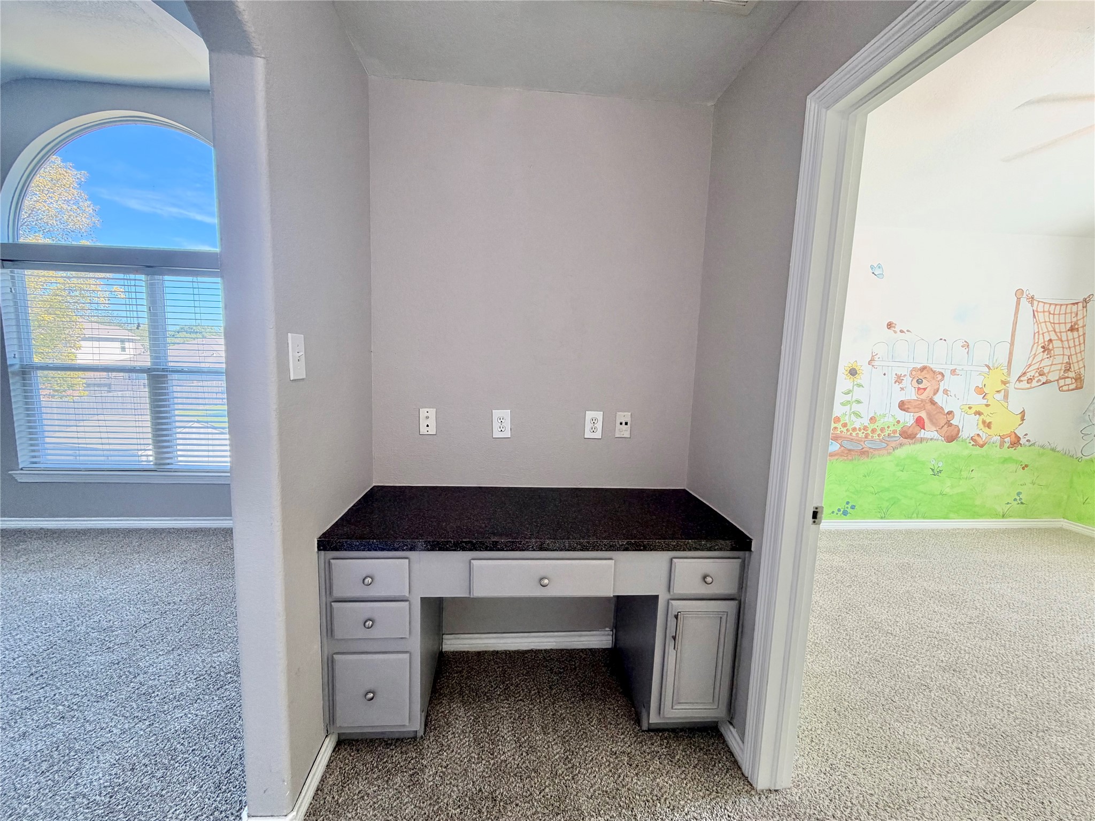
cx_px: 548
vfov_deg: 85.7
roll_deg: -1.8
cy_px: 410
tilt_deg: -6.8
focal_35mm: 14
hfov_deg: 102.1
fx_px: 443
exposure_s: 1/120
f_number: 2.2
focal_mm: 2.22
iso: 125
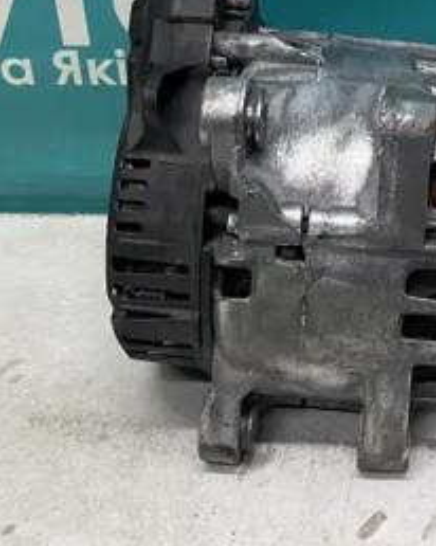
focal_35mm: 63
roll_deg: +0.8
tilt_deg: -27.9
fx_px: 1017
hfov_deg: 23.8
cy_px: 110
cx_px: 353
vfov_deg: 29.4
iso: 80
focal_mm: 4.25
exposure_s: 1/50
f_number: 1.8
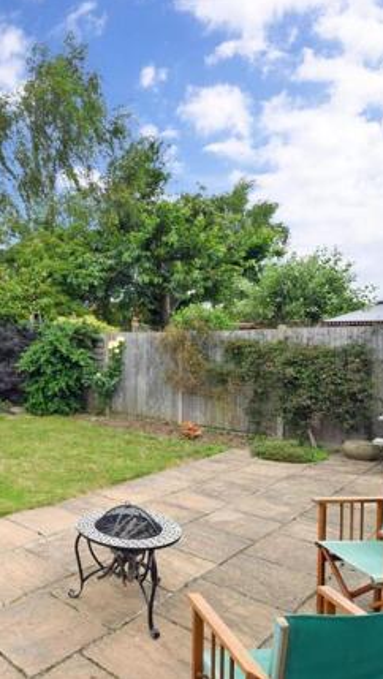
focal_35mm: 24
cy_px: 336
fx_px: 432
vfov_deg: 76.3
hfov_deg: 43.0
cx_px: 25
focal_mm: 10
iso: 400
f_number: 11
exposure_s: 1/200
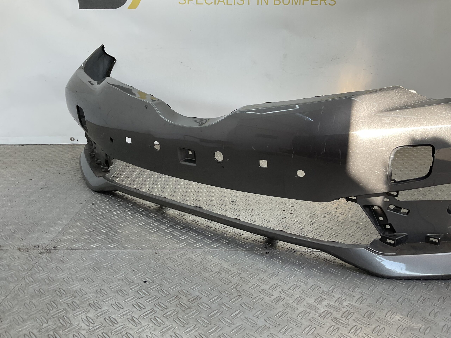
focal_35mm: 29
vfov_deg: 48.2
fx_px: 378
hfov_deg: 61.7
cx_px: 226
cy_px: 169
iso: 16
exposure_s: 1/151
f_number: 1.8
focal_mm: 3
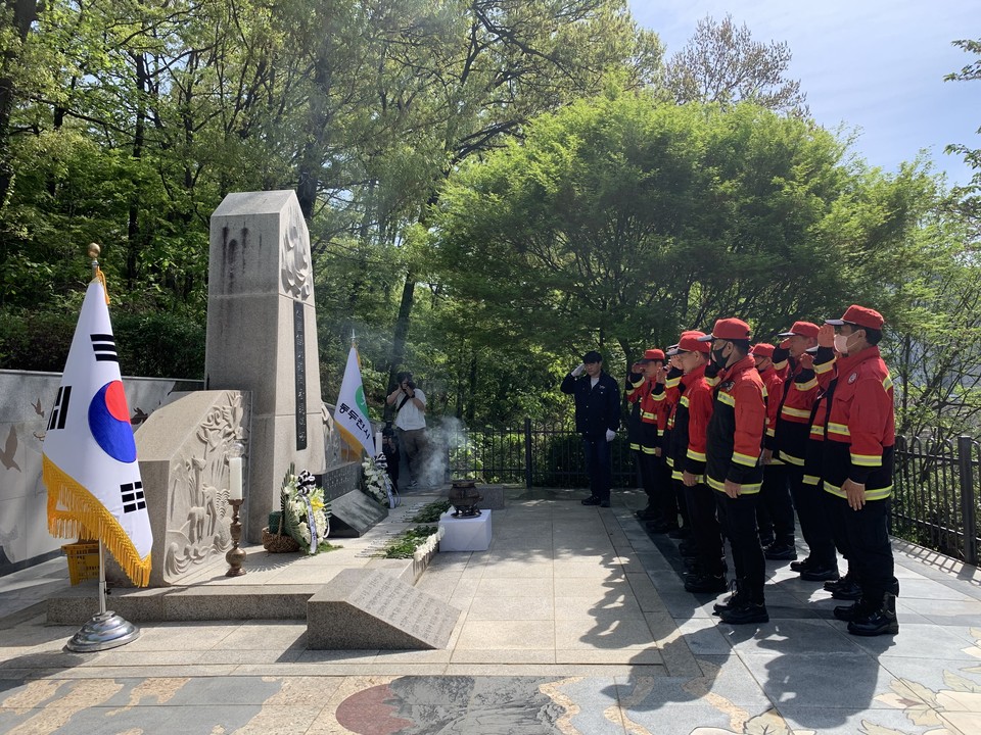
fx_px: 737
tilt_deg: +3.5
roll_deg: +2.4
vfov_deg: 53.1
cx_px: 490
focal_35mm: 26
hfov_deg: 67.3
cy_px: 368
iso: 25
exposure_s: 1/1368
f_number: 1.8
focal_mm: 4.25
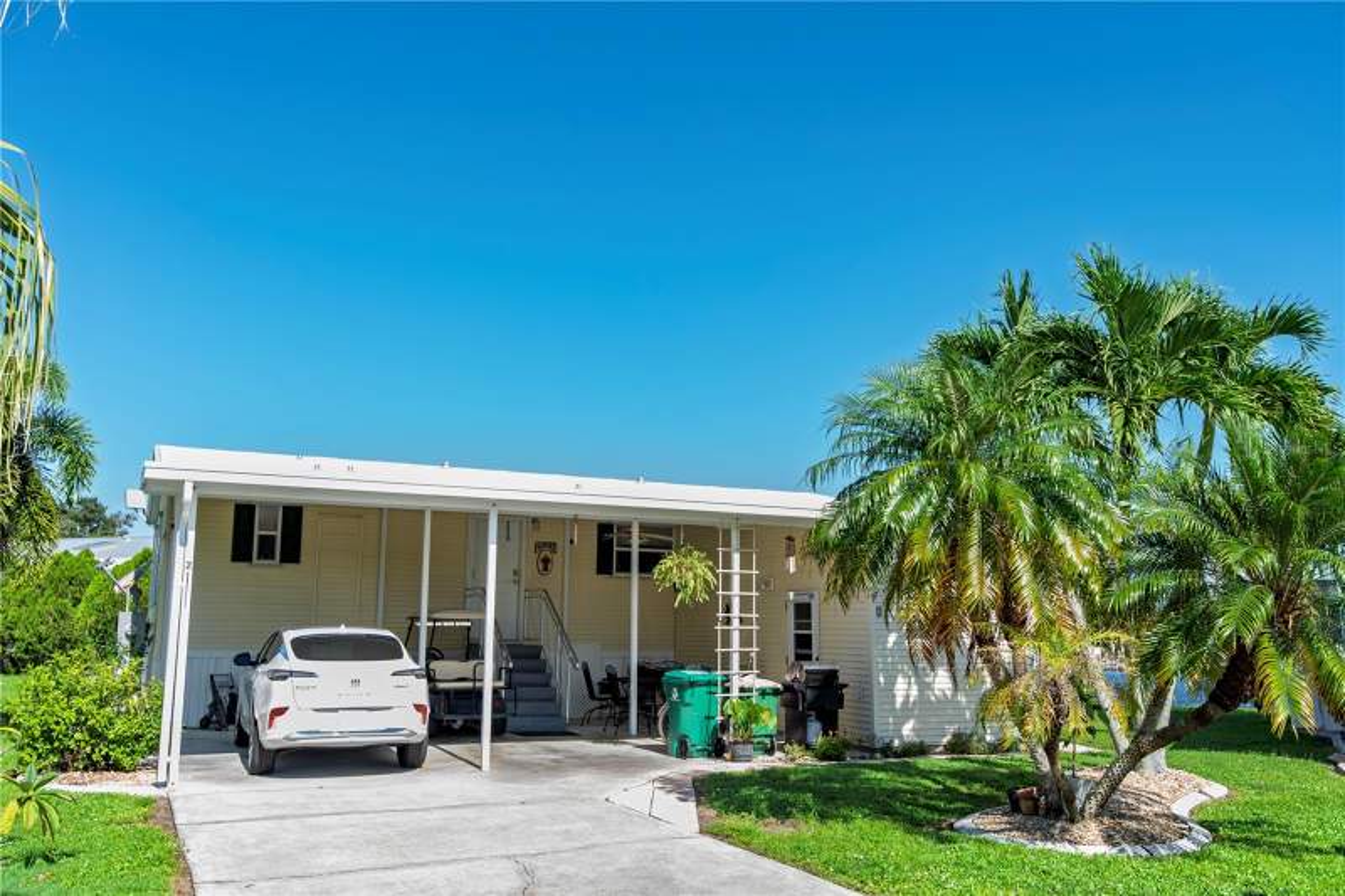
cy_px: 448
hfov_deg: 61.9
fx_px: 1121
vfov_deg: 43.6
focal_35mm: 30
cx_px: 672
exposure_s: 1/160
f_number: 6.3
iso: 100
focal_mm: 30
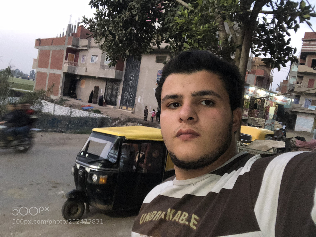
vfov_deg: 44.2
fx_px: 292
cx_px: 158
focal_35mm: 32
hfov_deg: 56.8
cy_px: 118
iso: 320
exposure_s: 1/33
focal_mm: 2.87
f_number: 2.2
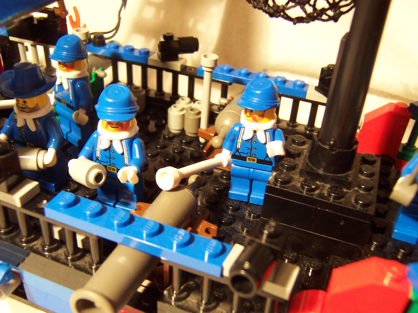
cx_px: 209
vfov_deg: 39.7
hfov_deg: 51.4
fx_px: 435
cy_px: 156
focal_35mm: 36
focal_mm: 5.6
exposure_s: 1/10
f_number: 2.8
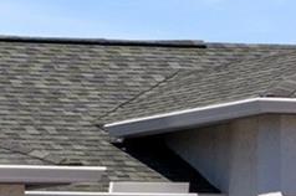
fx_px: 3153
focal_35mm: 384
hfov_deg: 5.4
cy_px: 363
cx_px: 30
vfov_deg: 3.5
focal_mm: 38
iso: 100
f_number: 8
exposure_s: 1/160
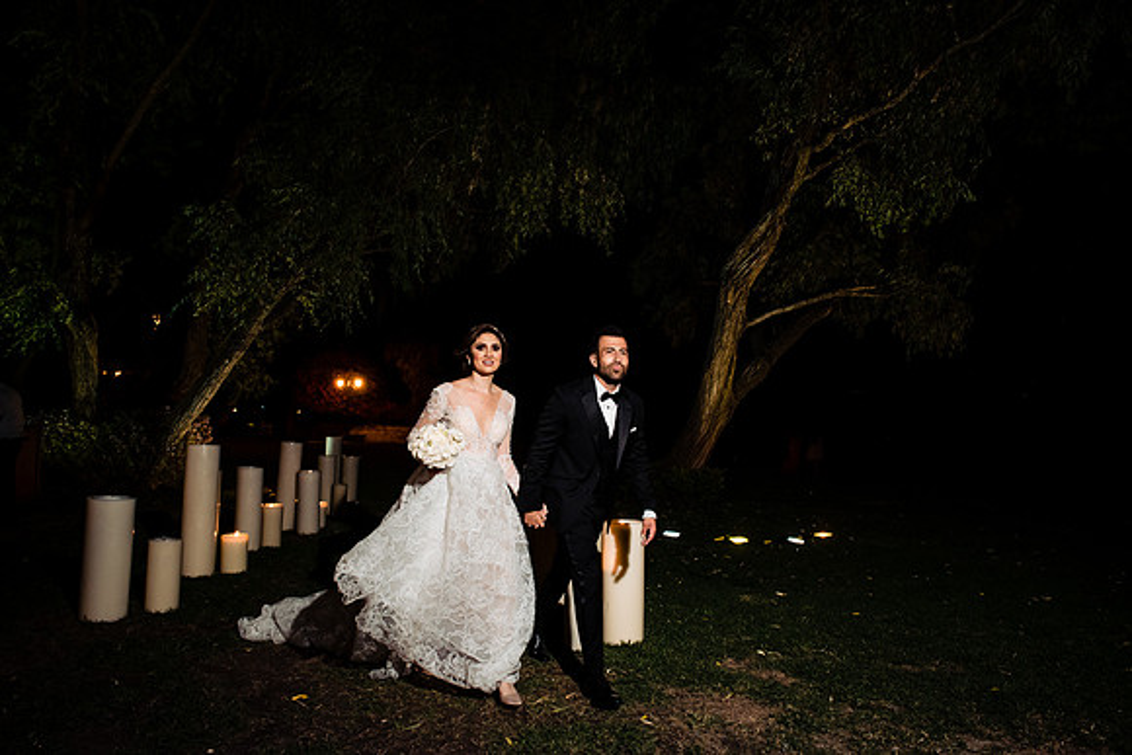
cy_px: 378
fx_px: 755
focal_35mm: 24
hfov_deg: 73.7
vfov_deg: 53.2
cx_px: 566
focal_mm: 24
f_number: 7.1
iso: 2000
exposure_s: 1/60
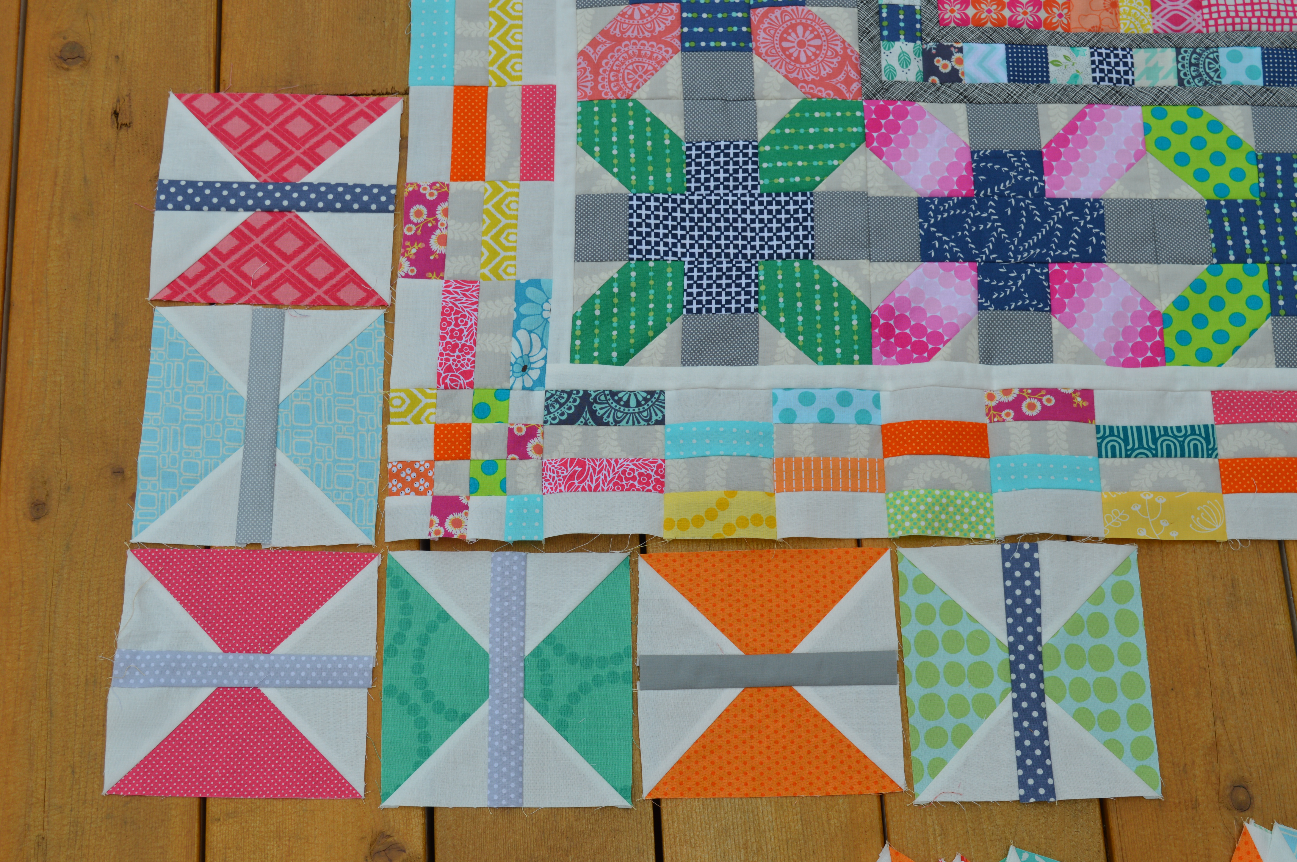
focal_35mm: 51
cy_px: 431
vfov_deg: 26.4
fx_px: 1836
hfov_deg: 38.9
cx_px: 648
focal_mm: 34
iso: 100
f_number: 9
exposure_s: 1/320
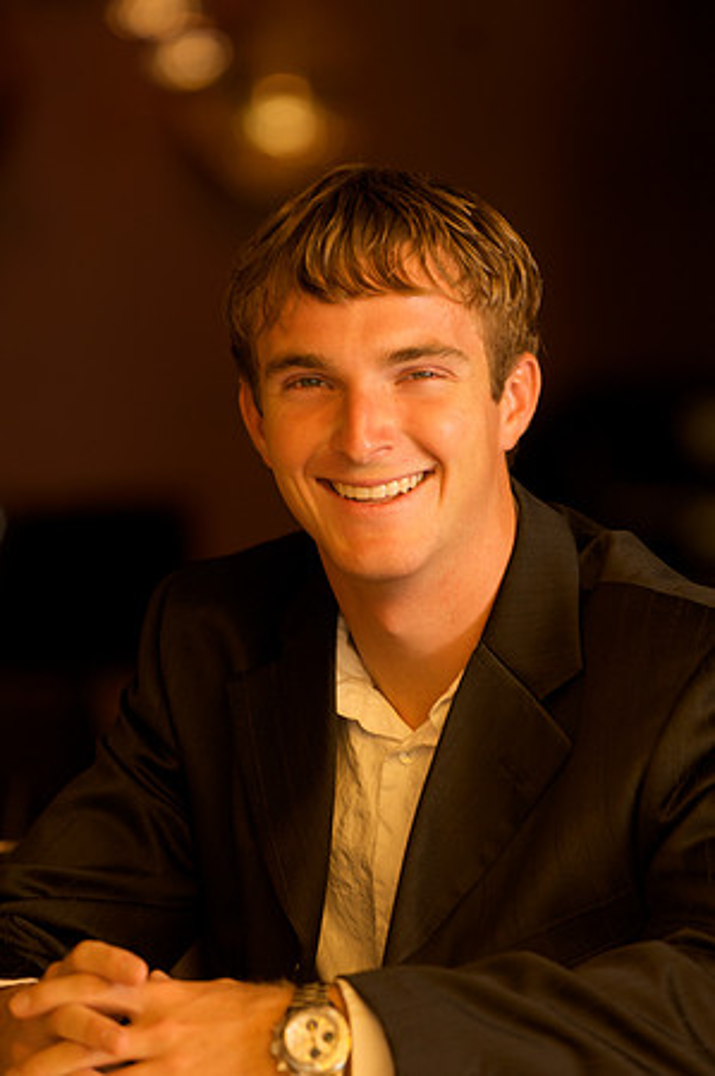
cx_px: 358
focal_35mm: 255
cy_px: 538
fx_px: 7614
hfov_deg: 5.4
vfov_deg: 8.1
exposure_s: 1/80
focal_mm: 170
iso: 100
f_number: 3.5
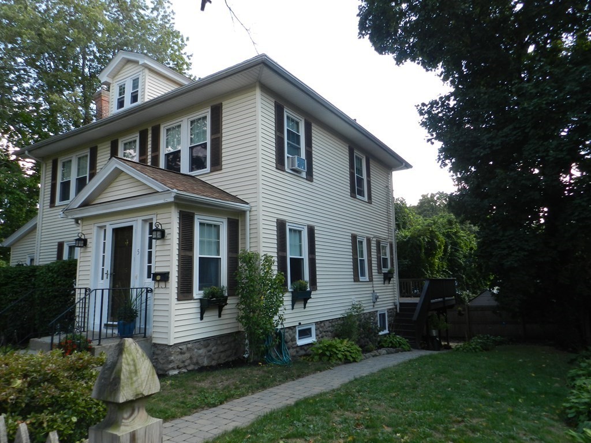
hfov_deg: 73.9
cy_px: 222
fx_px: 393
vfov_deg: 58.9
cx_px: 296
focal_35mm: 23
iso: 160
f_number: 3.4
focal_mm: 4
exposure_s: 1/320
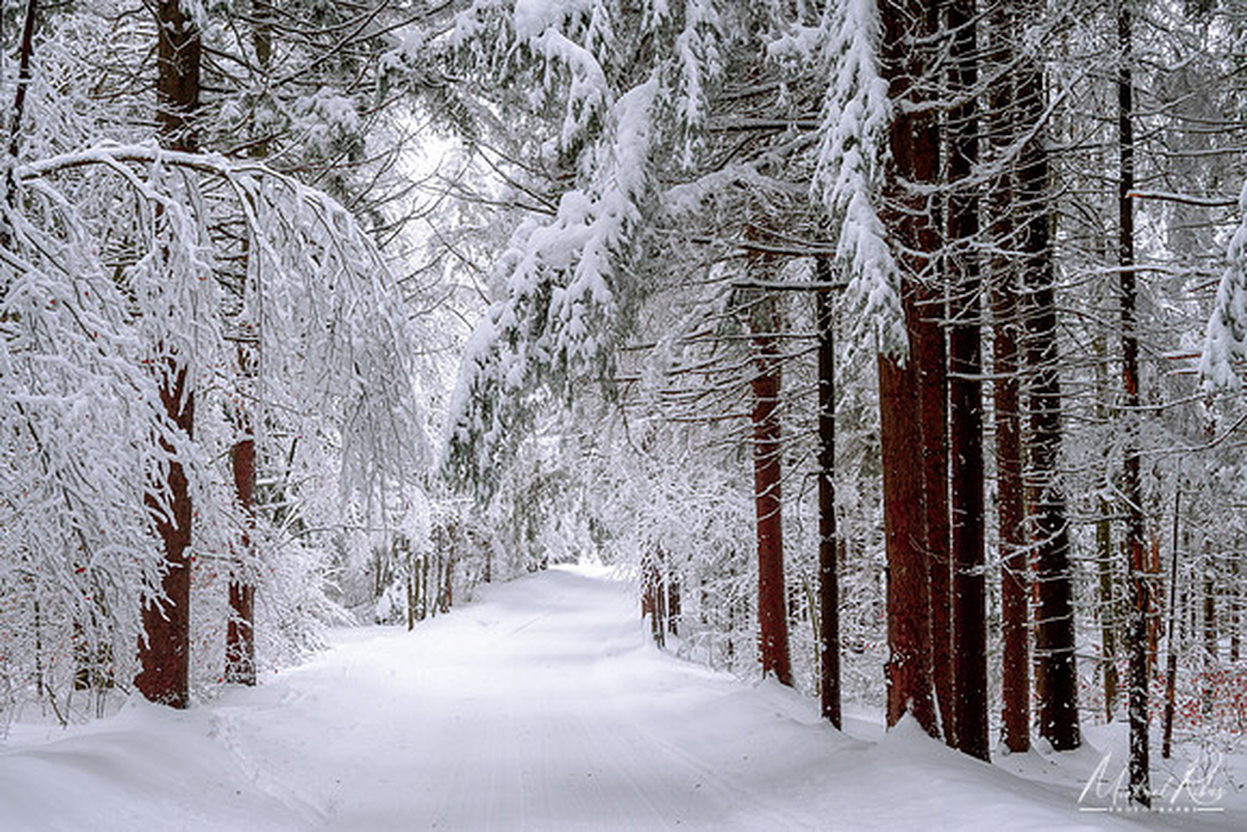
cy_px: 416
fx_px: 1768
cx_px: 624
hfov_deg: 38.8
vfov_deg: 26.5
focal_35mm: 51
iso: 100
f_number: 13
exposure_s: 1/13
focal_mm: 34
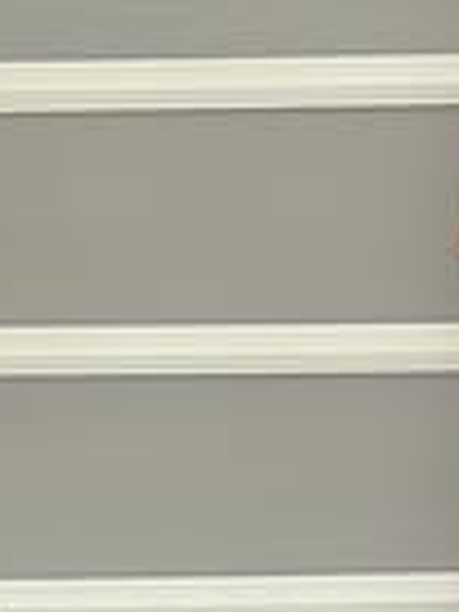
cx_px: 819
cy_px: 585
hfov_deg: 7.9
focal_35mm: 183
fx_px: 3235
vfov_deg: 10.7
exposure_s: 1/230
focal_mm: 6.76
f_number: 1.78
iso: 100
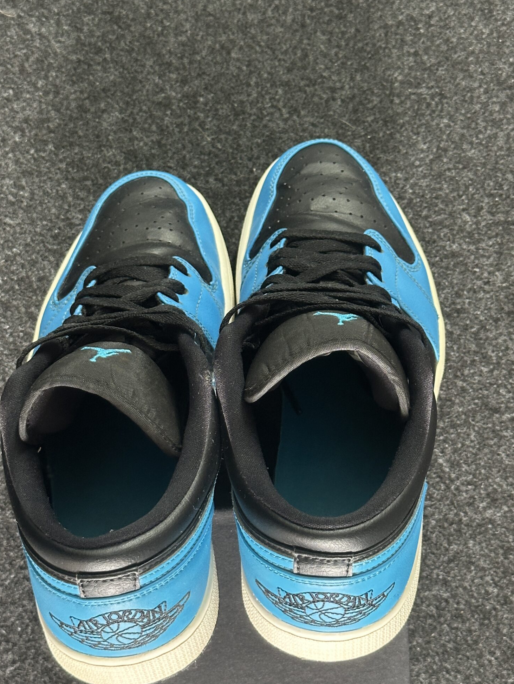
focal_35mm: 63
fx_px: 1247
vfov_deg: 30.7
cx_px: 246
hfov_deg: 23.3
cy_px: 368
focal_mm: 6.86
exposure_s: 1/33
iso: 320
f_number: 1.78
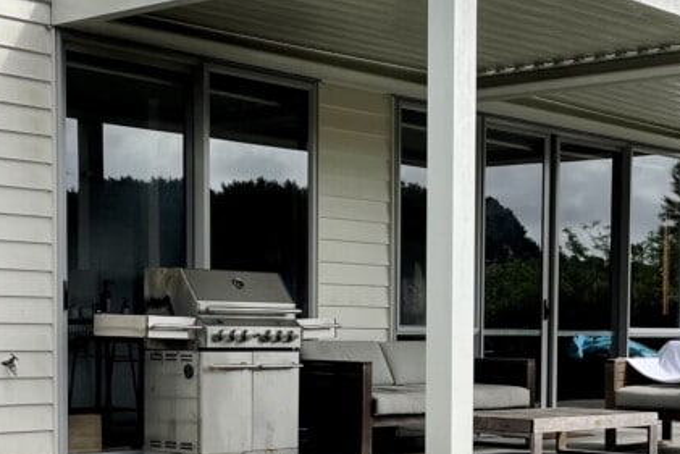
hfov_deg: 26.1
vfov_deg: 17.4
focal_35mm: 77
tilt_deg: -3.5
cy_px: 417
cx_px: 459
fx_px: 1455
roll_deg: -0.3
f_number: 1.6
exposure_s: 1/2618
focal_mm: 4.2
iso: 32
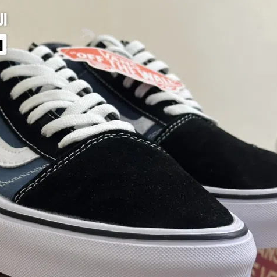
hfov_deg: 29.9
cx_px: 94
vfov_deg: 30.0
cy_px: 138
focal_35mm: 57
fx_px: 516
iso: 320
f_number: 1.78
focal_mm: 6.86
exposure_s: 1/33
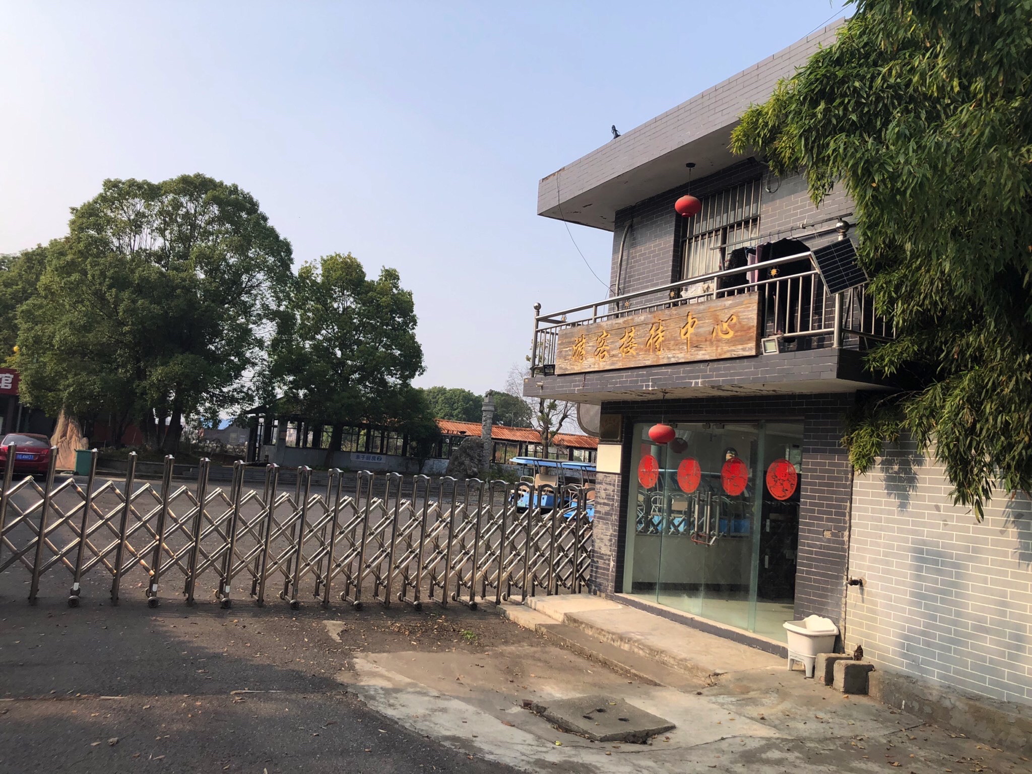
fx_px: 835
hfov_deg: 63.4
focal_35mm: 28
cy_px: 387
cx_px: 516
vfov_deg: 49.7
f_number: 1.8
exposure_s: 1/1715
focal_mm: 3.99
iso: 20
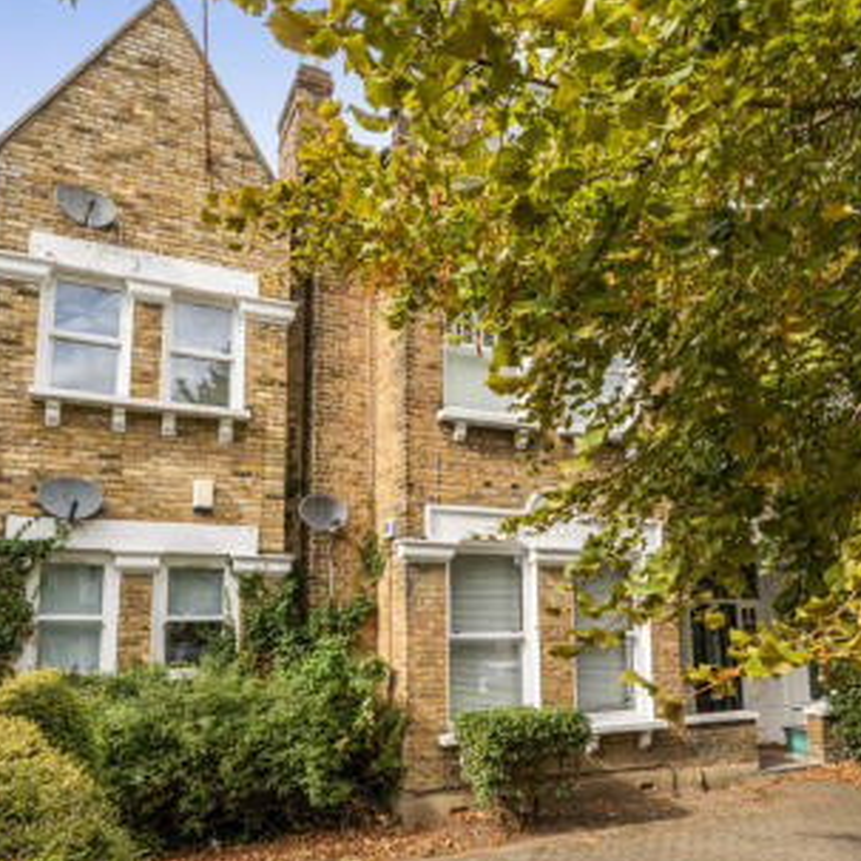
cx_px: 460
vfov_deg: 65.0
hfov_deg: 65.0
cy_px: 445
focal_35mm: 24
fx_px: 675
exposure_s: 1/320
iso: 400
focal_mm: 12
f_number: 8
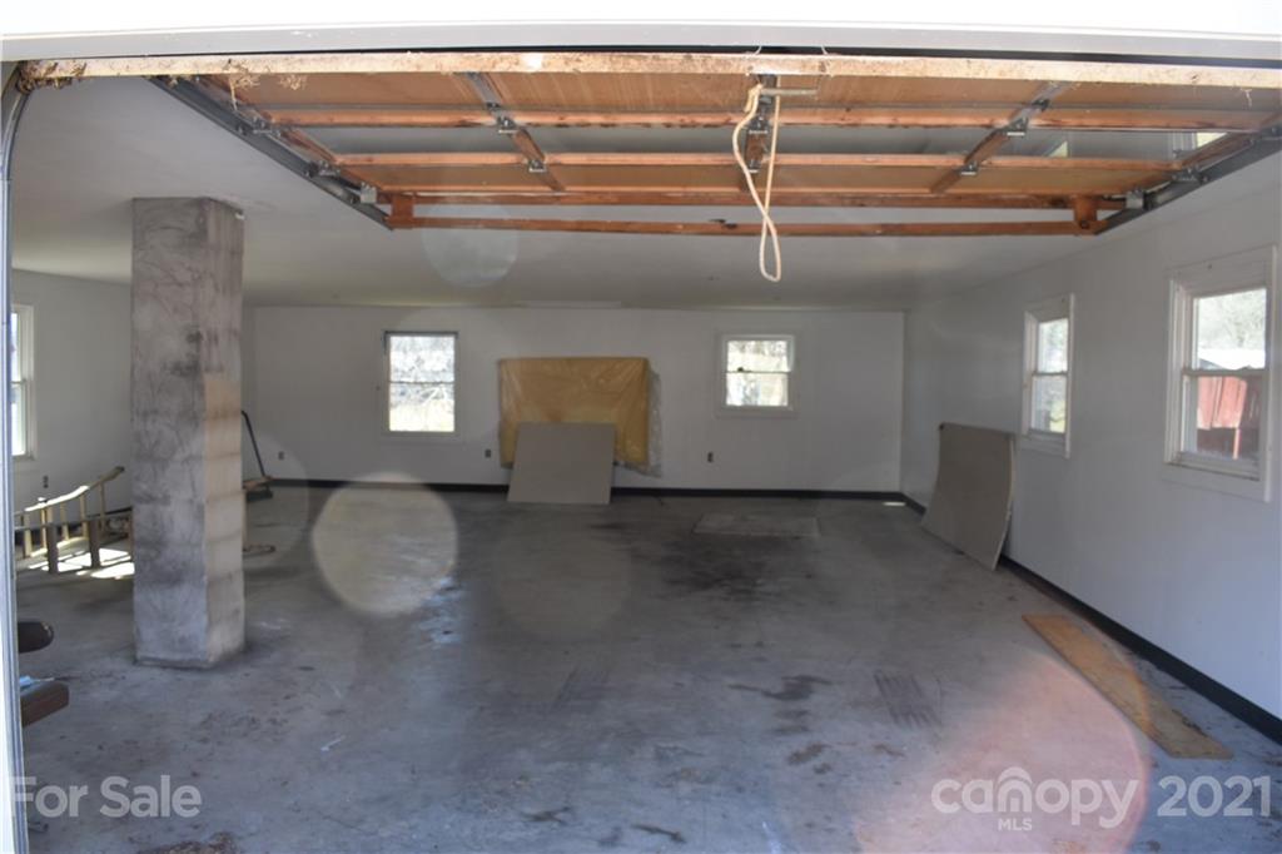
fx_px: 961
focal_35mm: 27
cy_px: 427
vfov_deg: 47.9
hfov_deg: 67.4
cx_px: 641
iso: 400
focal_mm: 18
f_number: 5.6
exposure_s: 1/125
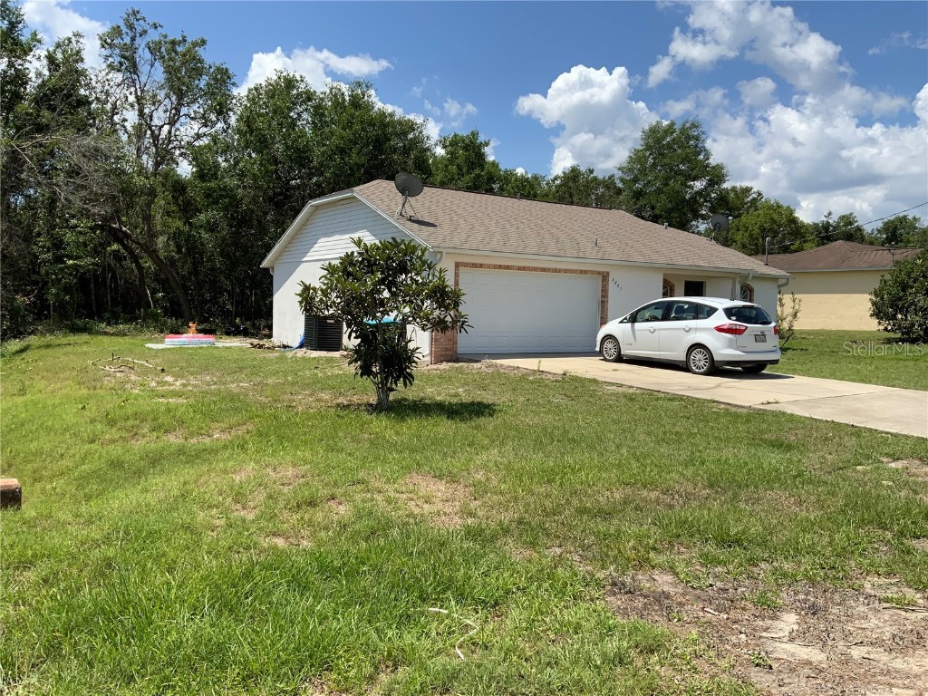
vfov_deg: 48.2
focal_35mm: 29
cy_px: 348
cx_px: 464
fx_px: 777
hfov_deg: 61.7
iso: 20
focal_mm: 3
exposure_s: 1/1984
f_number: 1.8
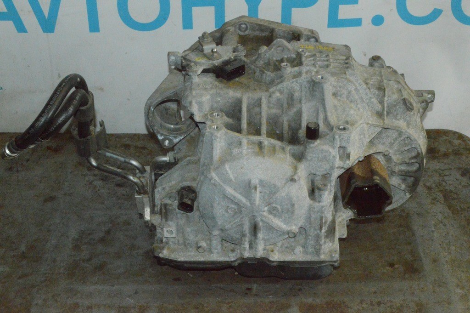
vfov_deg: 21.5
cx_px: 235
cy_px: 156
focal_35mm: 63
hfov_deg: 31.9
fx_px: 822
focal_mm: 42
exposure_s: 1/50
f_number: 32
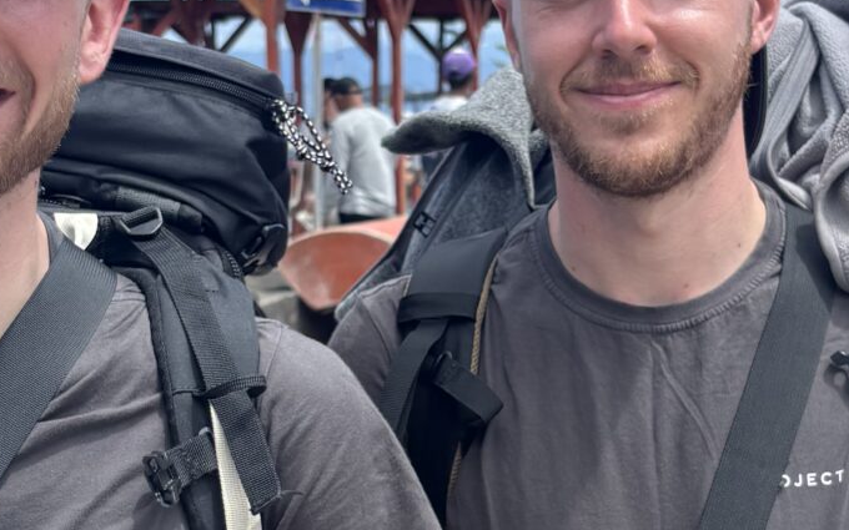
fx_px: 1920
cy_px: 390
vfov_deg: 15.7
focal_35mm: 83
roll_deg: -0.1
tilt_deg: -8.7
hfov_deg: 24.9
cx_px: 441
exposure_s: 1/2451
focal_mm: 5.96
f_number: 1.6
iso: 50
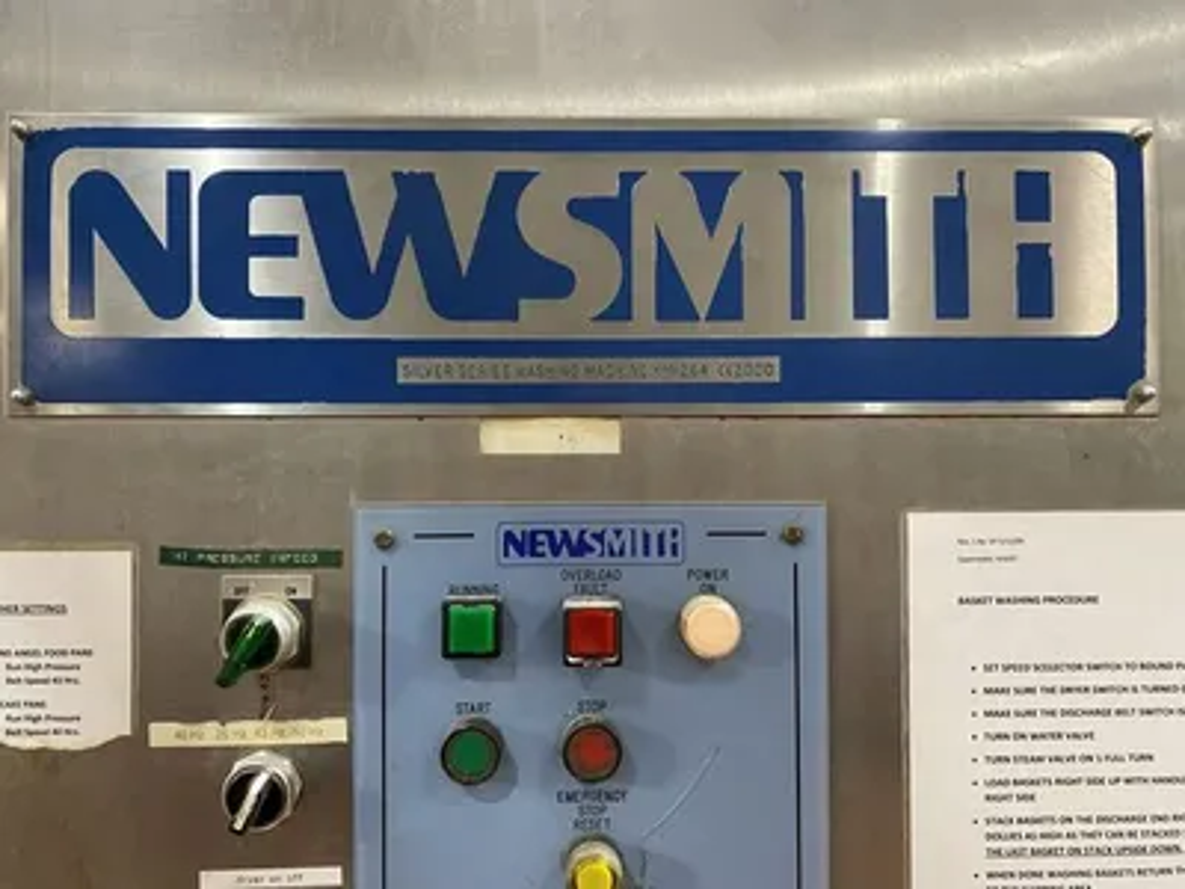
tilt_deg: +0.7
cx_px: 592
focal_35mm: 26
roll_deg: +0.2
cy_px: 444
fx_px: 890
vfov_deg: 53.1
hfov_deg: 67.3
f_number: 1.8
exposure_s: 1/60
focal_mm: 4.25
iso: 500
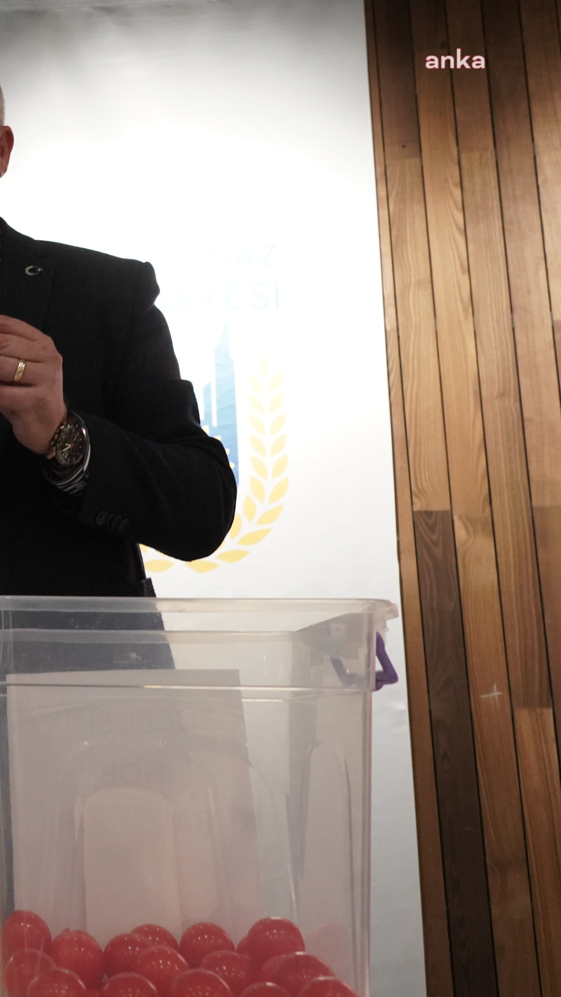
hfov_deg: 22.1
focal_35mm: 47
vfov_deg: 43.7
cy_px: 493
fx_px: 1243
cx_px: -223
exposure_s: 1/200
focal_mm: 28
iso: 6400
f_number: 7.1
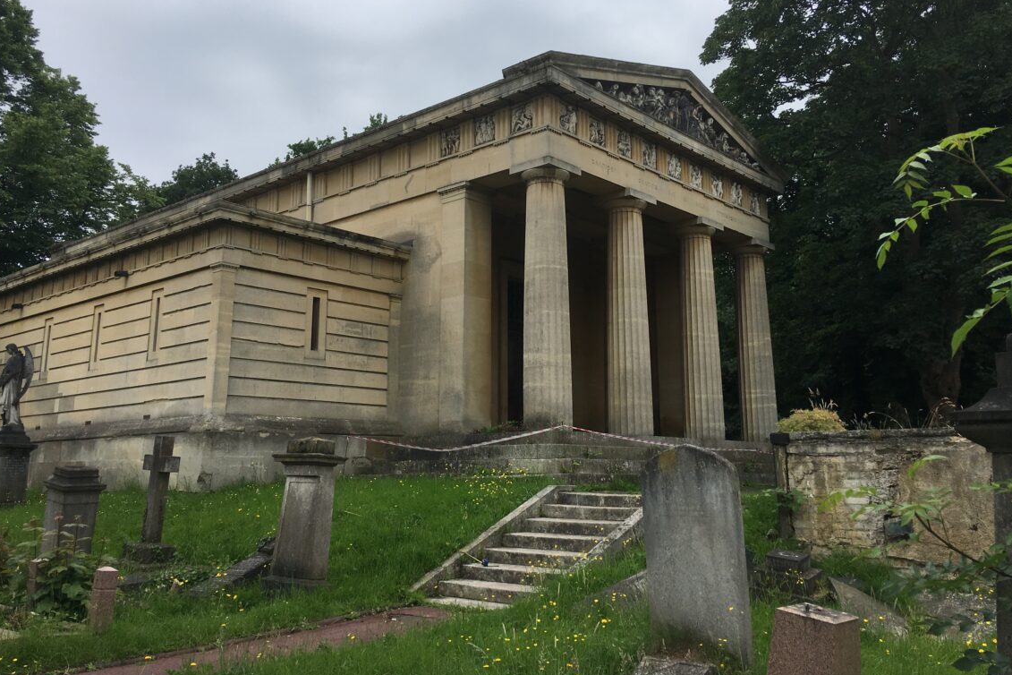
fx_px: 899
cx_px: 510
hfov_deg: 58.7
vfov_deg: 41.0
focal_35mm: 32
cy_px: 281
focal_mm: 4.15
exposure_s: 1/1166
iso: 25
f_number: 2.2
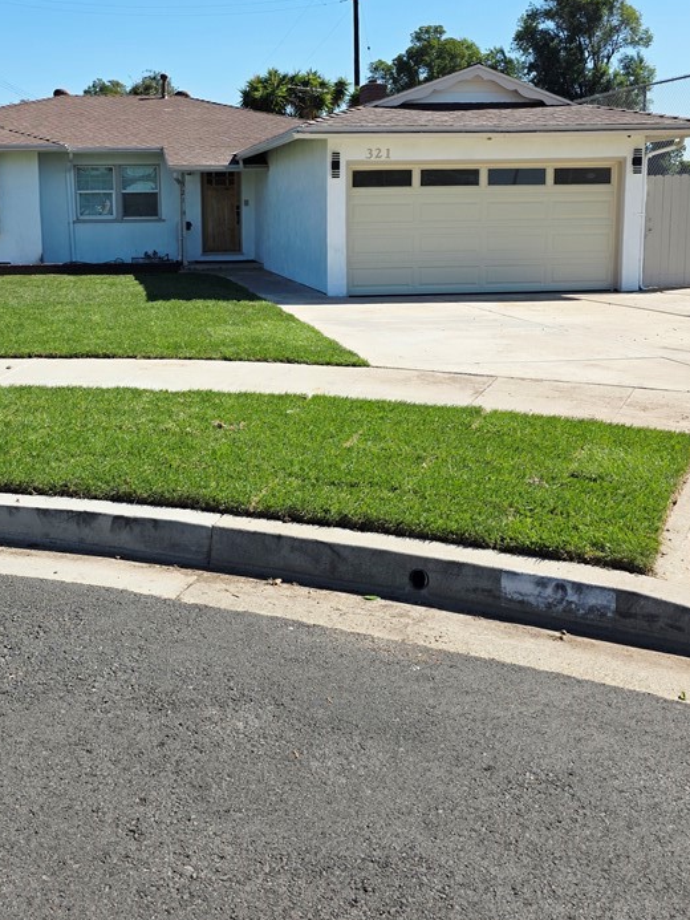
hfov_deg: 41.4
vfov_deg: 52.9
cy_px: 303
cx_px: 243
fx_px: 903
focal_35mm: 34
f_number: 1.7
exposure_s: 1/5958
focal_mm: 6.3
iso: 80
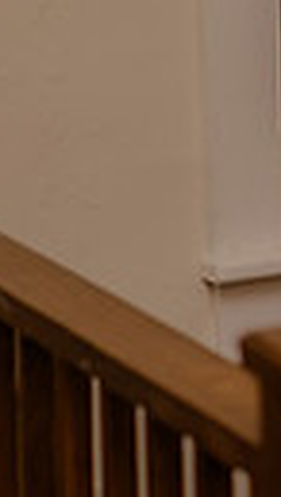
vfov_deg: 9.0
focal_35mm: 235
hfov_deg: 5.0
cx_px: 693
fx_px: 3099
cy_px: -191
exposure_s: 1/200
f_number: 1.4
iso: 320
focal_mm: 50
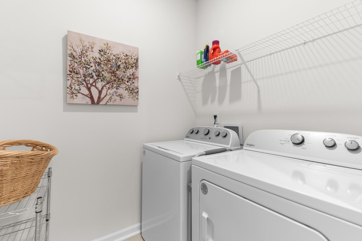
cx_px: 181
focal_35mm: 15
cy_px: 120
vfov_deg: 77.3
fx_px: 151
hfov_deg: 100.4
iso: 100
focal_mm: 10
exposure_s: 1/6
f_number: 4.5
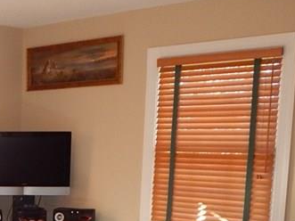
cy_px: 217
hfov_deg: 25.3
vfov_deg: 20.9
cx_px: -71
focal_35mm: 68
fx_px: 579
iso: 200
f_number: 3
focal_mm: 4
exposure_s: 1/30
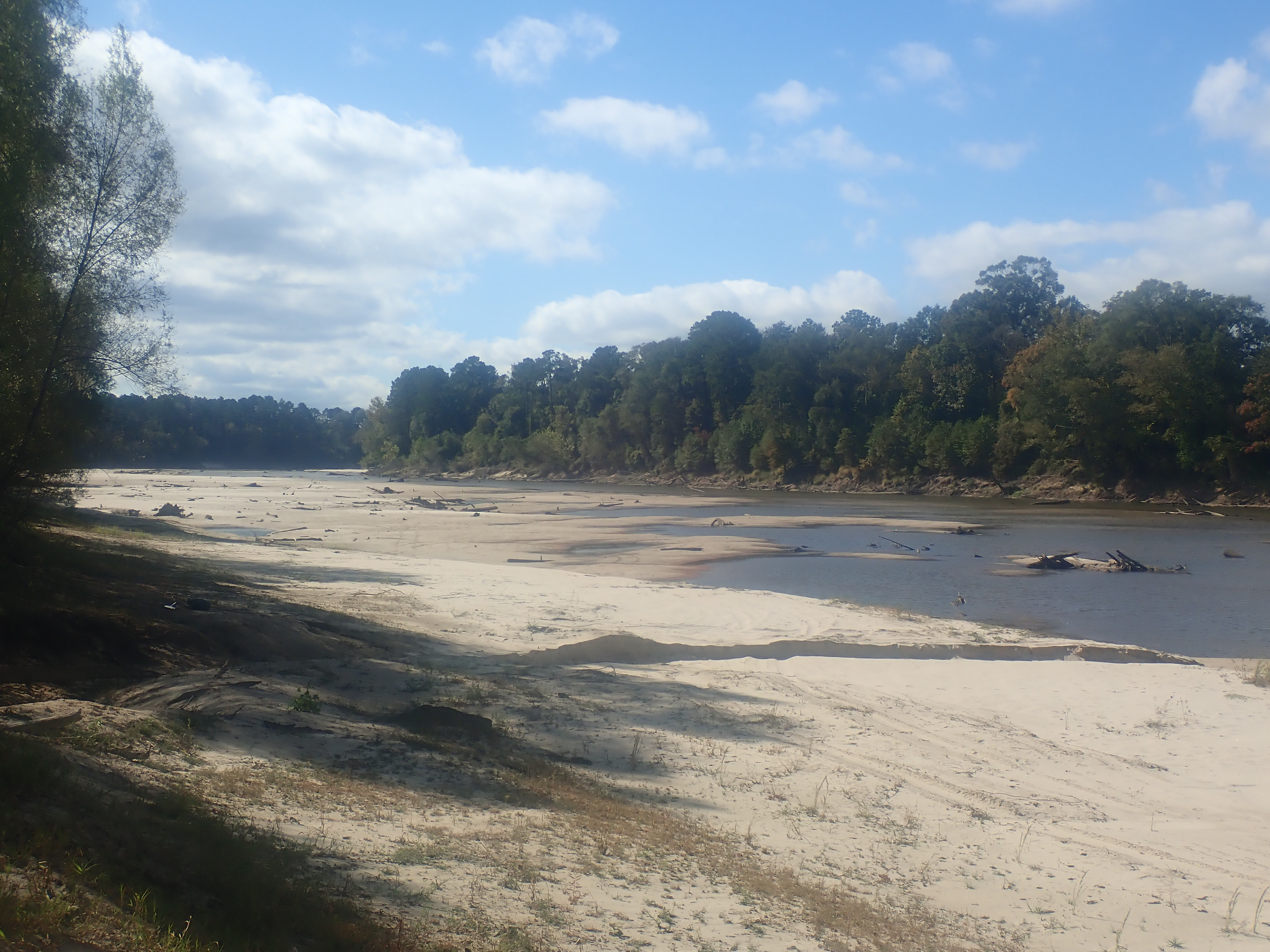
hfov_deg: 41.2
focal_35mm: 46
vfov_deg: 31.5
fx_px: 1688
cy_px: 476
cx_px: 635
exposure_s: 1/1000
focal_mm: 8.41
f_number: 4.5
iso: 100
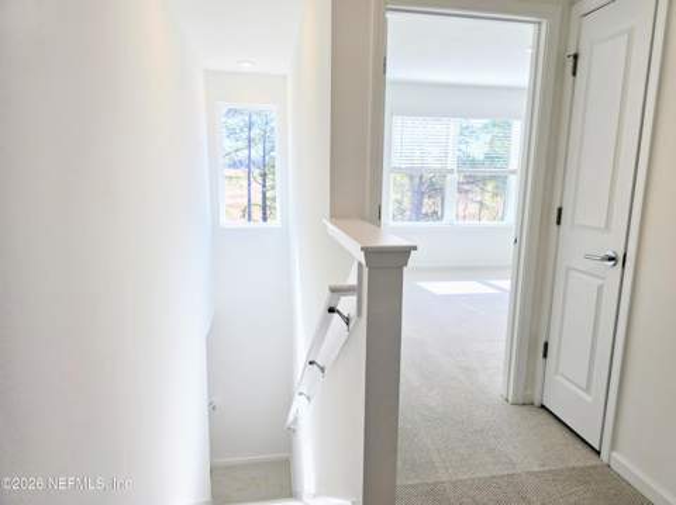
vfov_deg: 58.8
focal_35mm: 23
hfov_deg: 74.0
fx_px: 449
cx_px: 338
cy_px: 252
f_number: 1.7
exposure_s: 1/179
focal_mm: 6.3
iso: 12
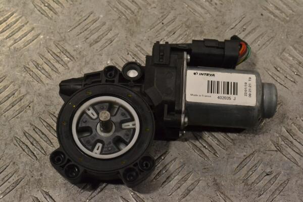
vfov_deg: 18.9
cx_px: 152
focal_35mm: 72
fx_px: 606
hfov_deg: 28.1
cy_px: 101
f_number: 11
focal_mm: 48
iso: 3200
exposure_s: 1/500
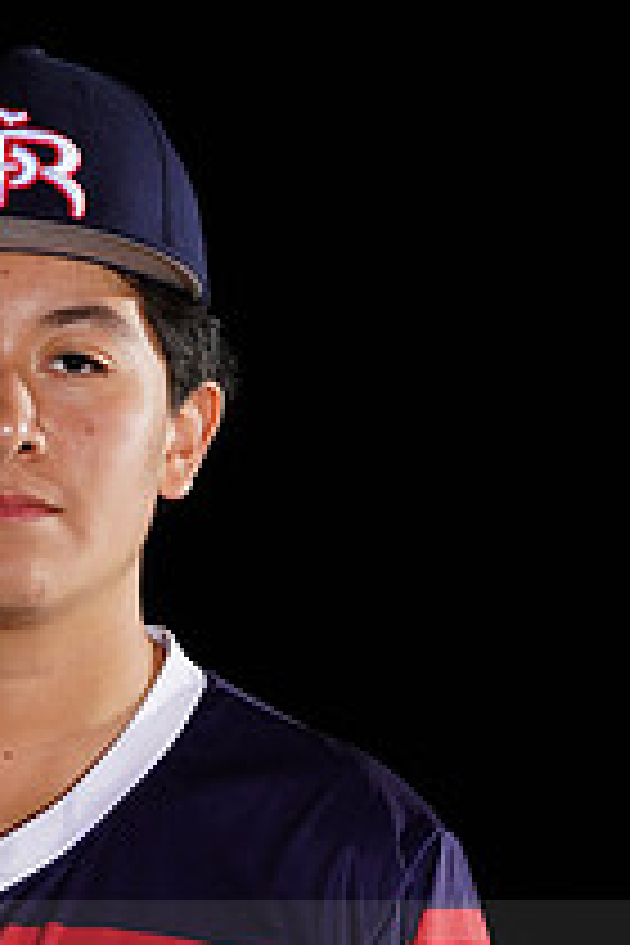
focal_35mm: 477
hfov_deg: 2.9
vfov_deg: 4.3
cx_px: 2
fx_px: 12520
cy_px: 963
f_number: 9
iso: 400
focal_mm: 173
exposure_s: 1/125
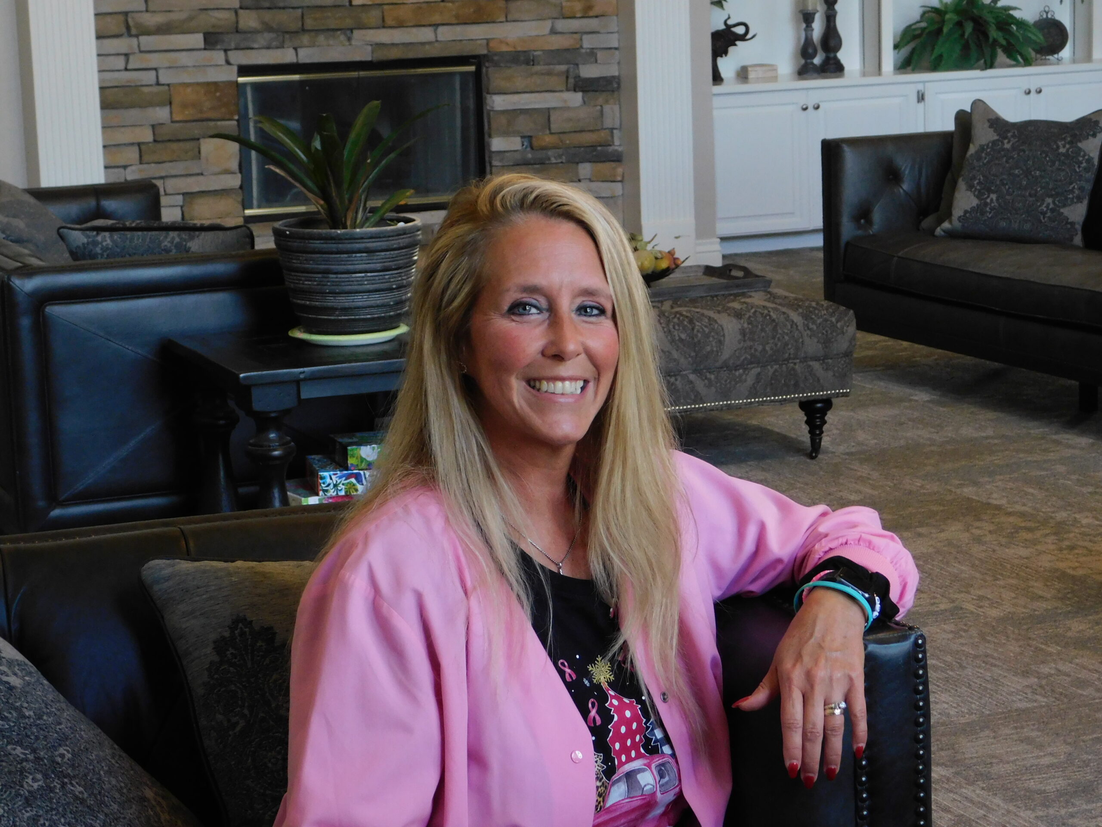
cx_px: 551
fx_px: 2547
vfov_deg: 18.4
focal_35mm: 80
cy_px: 414
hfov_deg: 24.4
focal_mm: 14.2
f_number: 4.4
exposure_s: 1/30
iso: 400
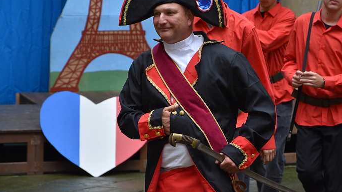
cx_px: 182
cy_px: 78
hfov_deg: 11.1
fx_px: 1755
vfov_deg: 6.3
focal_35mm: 194
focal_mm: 105
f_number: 5.6
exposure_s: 1/500
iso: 1000
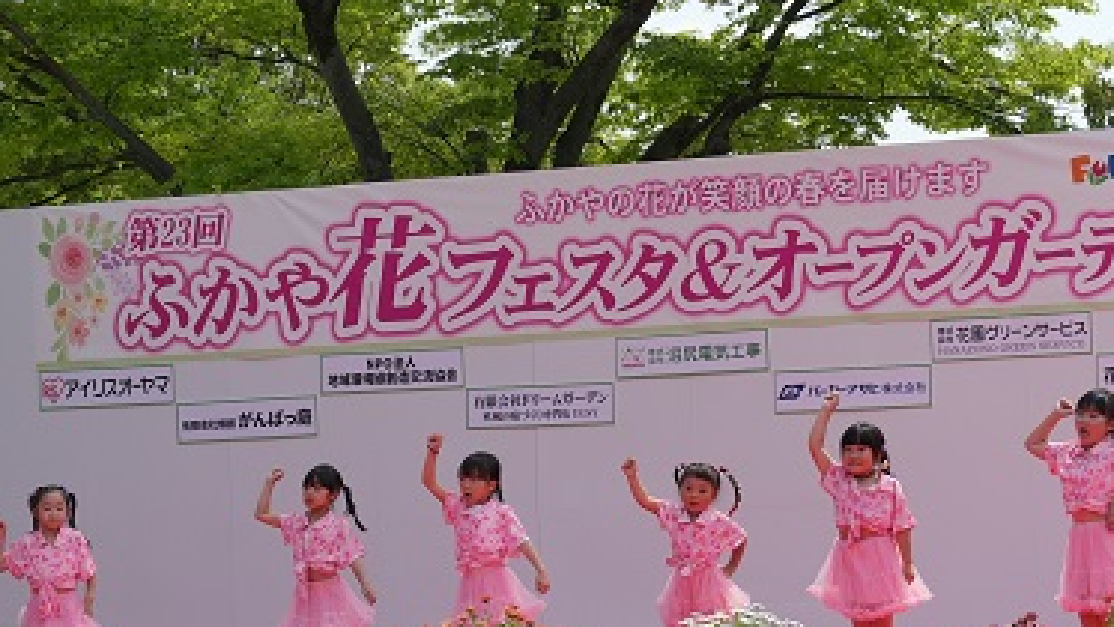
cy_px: 284
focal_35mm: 128
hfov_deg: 16.7
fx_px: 3778
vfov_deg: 9.5
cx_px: 715
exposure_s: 1/1250
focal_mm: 49
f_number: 5.6
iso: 320
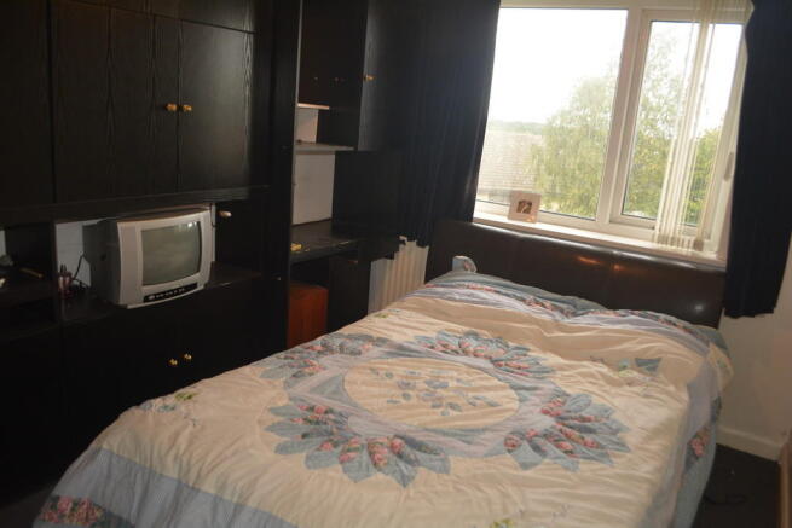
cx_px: 396
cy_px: 264
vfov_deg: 48.0
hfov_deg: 67.4
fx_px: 594
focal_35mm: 27
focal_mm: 18
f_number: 3.5
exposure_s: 1/60
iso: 720
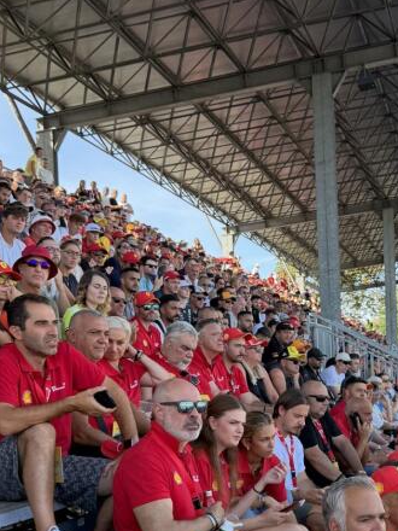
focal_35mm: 48
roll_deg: +3.8
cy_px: 384
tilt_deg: -0.8
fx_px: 736
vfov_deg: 38.8
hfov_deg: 29.6
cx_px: 318
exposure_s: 1/909
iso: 100
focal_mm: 6.76
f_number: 1.78
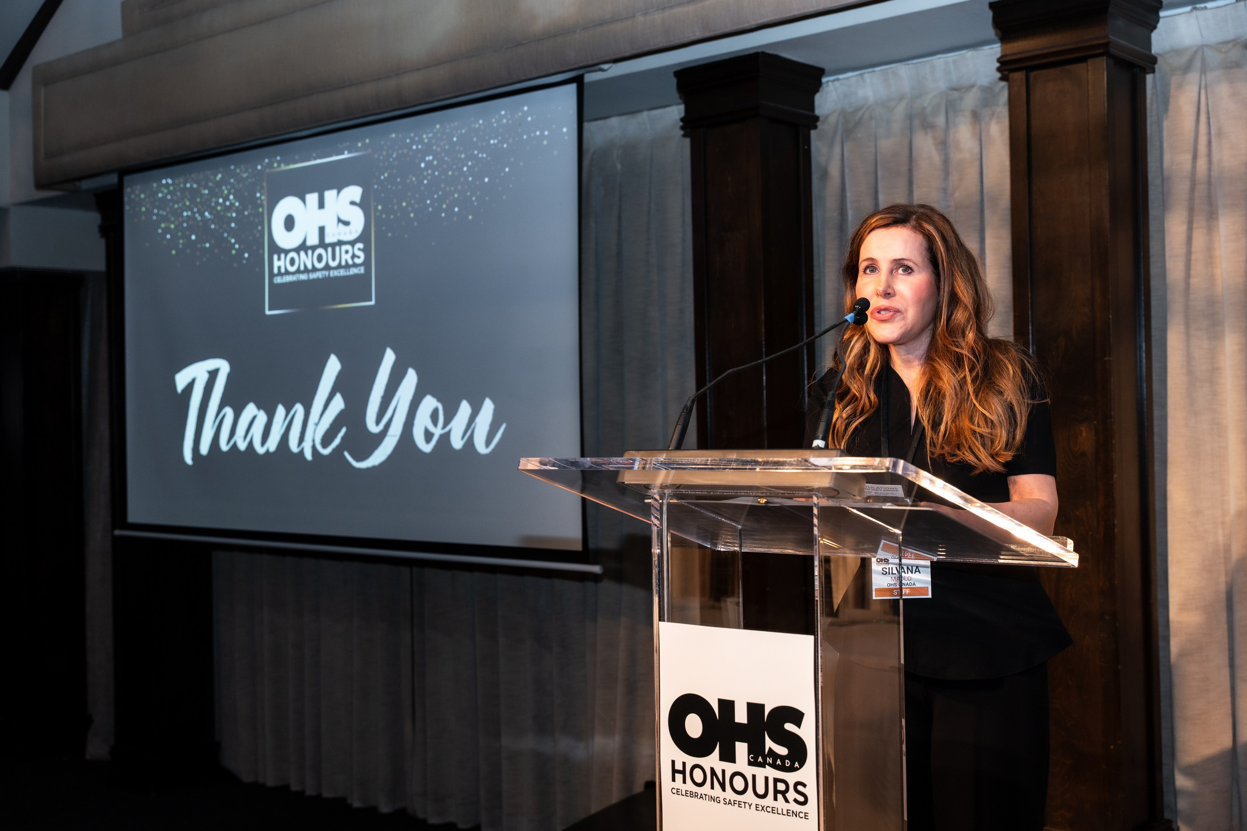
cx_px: 624
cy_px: 416
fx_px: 1494
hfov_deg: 45.3
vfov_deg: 31.1
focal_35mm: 43
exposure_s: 1/160
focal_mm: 42.8
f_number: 4
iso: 800
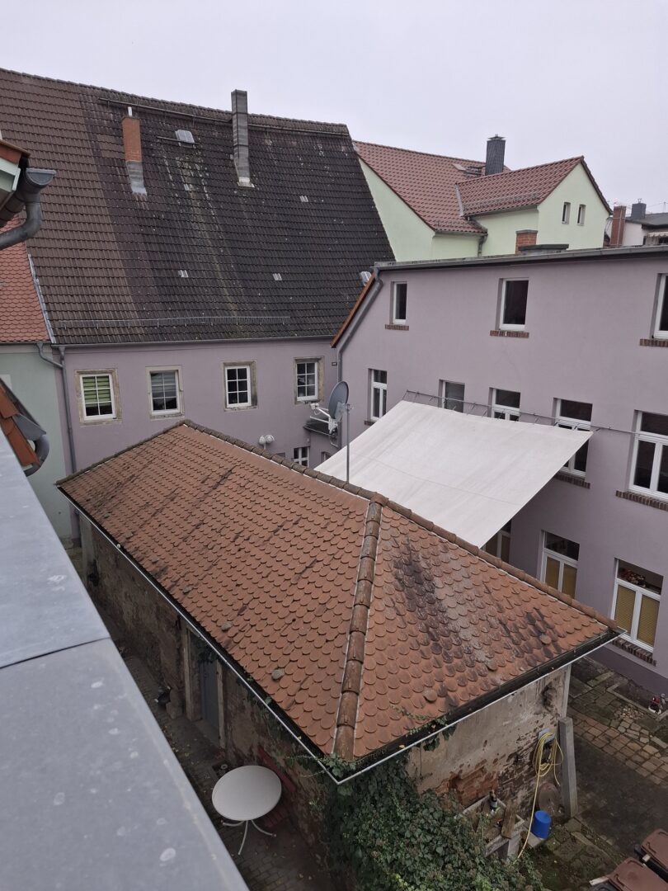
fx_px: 592
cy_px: 446
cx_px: 334
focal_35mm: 23
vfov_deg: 73.9
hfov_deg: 58.9
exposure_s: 1/100
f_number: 1.8
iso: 50
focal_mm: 5.54
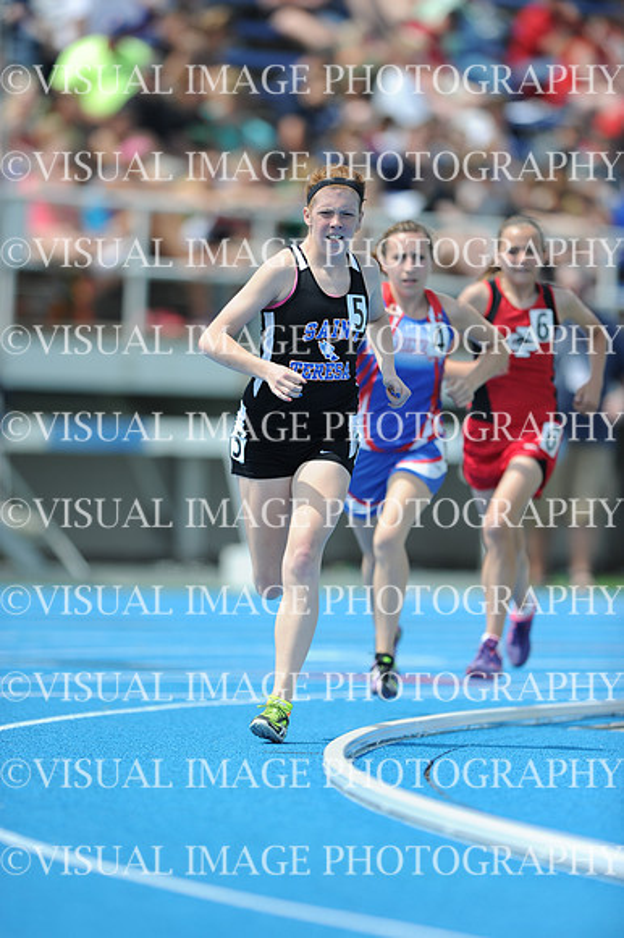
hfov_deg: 3.4
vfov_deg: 5.2
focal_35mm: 400
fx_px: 10412
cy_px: 469
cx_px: 312
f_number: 3.5
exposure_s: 1/2500
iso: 200
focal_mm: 400
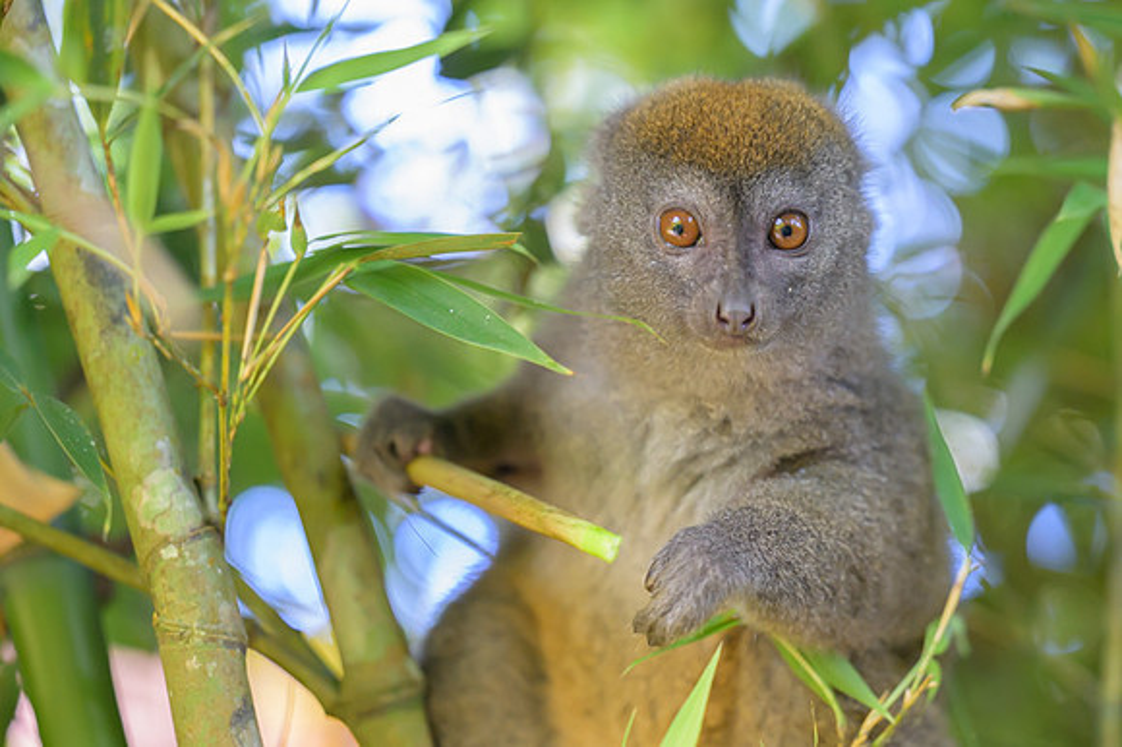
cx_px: 633
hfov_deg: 19.5
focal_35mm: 105
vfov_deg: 13.0
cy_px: 348
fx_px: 3267
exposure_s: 1/1000
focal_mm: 93
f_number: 2.8
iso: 4000
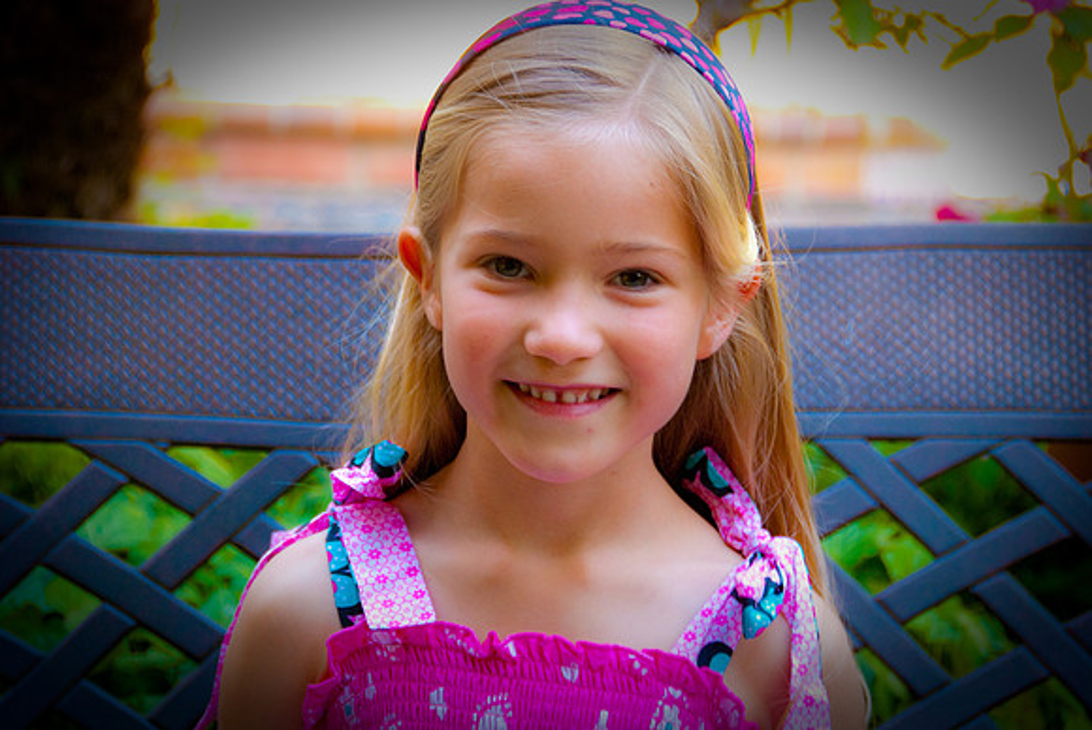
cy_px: 365
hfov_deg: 13.0
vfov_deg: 8.7
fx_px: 4782
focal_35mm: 158
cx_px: 546
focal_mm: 105
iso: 640
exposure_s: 1/50
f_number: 5.6
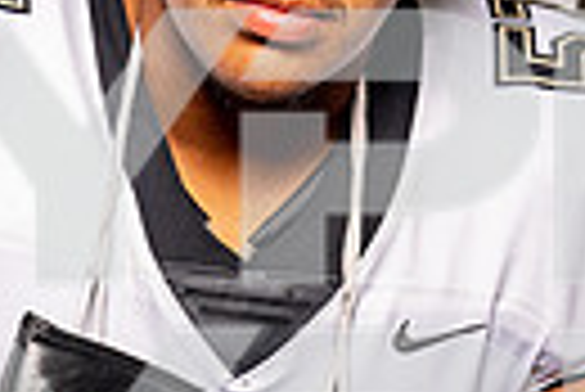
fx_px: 2310
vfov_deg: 9.6
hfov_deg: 14.4
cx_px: 198
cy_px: 469
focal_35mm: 142
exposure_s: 1/320
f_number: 5.6
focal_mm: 41
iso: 100
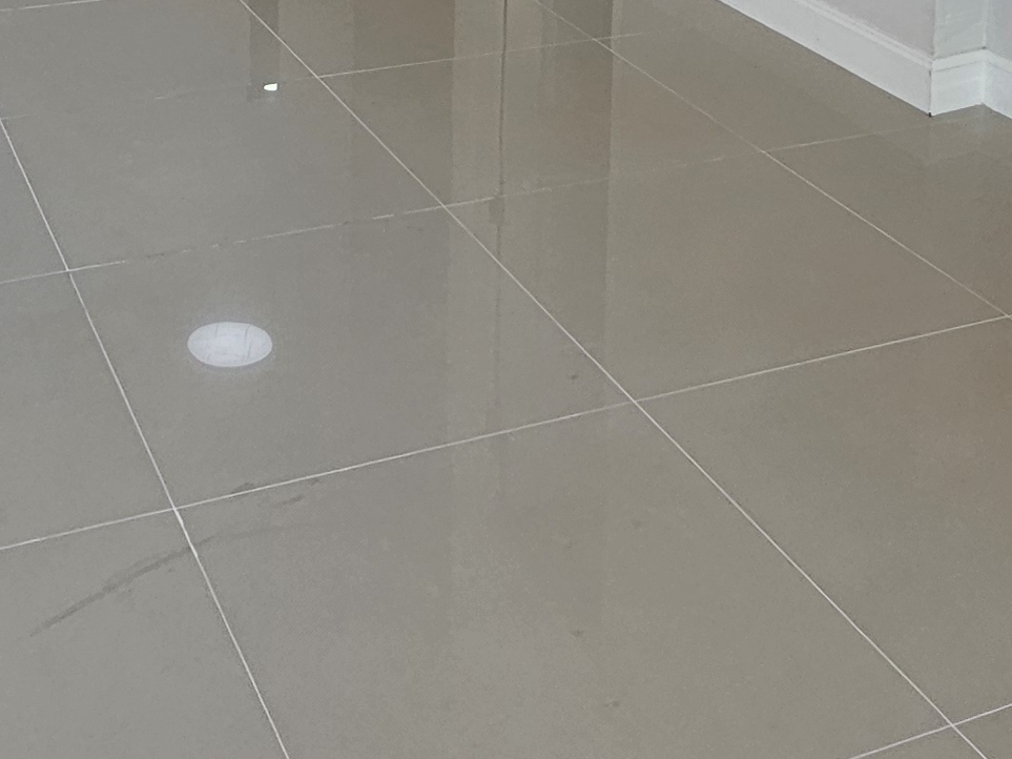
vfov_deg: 22.8
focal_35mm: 54
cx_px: 388
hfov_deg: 35.4
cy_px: -333
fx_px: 1578
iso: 50
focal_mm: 2.2
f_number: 2.2
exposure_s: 1/133
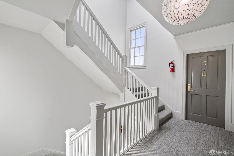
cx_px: 117
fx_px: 104
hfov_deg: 96.7
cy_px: 78
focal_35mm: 16
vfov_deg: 73.7
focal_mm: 16
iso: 1600
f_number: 8
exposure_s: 1/50
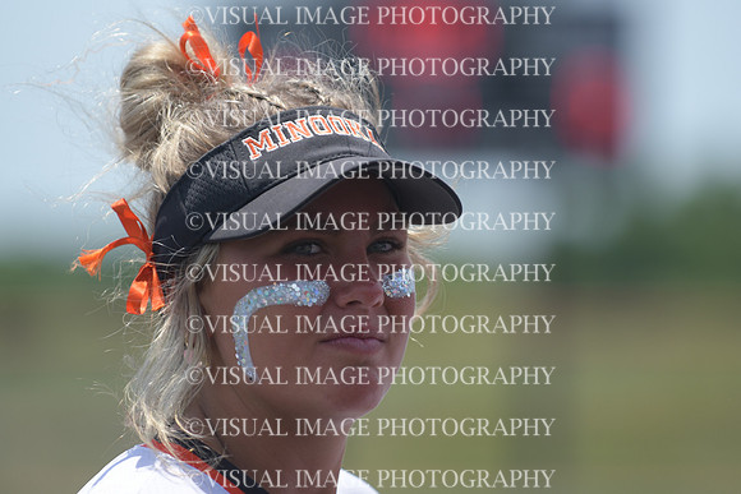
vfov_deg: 4.8
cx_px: 370
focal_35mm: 285
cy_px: 247
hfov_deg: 7.2
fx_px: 5867
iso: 250
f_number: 4
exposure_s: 1/3200
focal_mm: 190
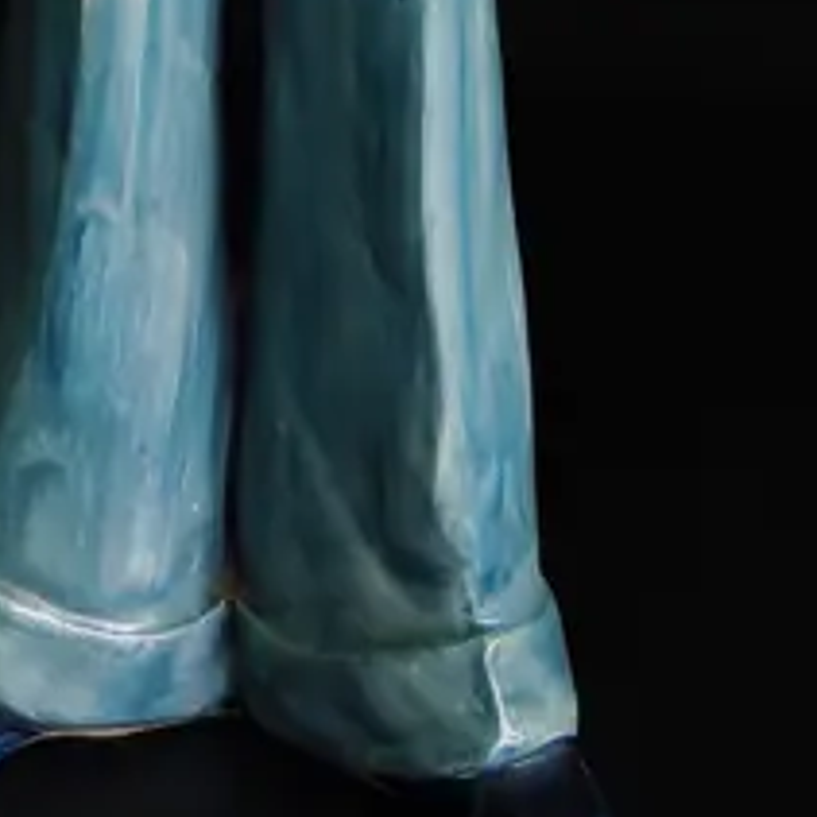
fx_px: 3097
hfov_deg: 14.5
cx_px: -166
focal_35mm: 116
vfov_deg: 13.3
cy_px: -709
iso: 80
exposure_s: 1/100
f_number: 2
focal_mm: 2.87
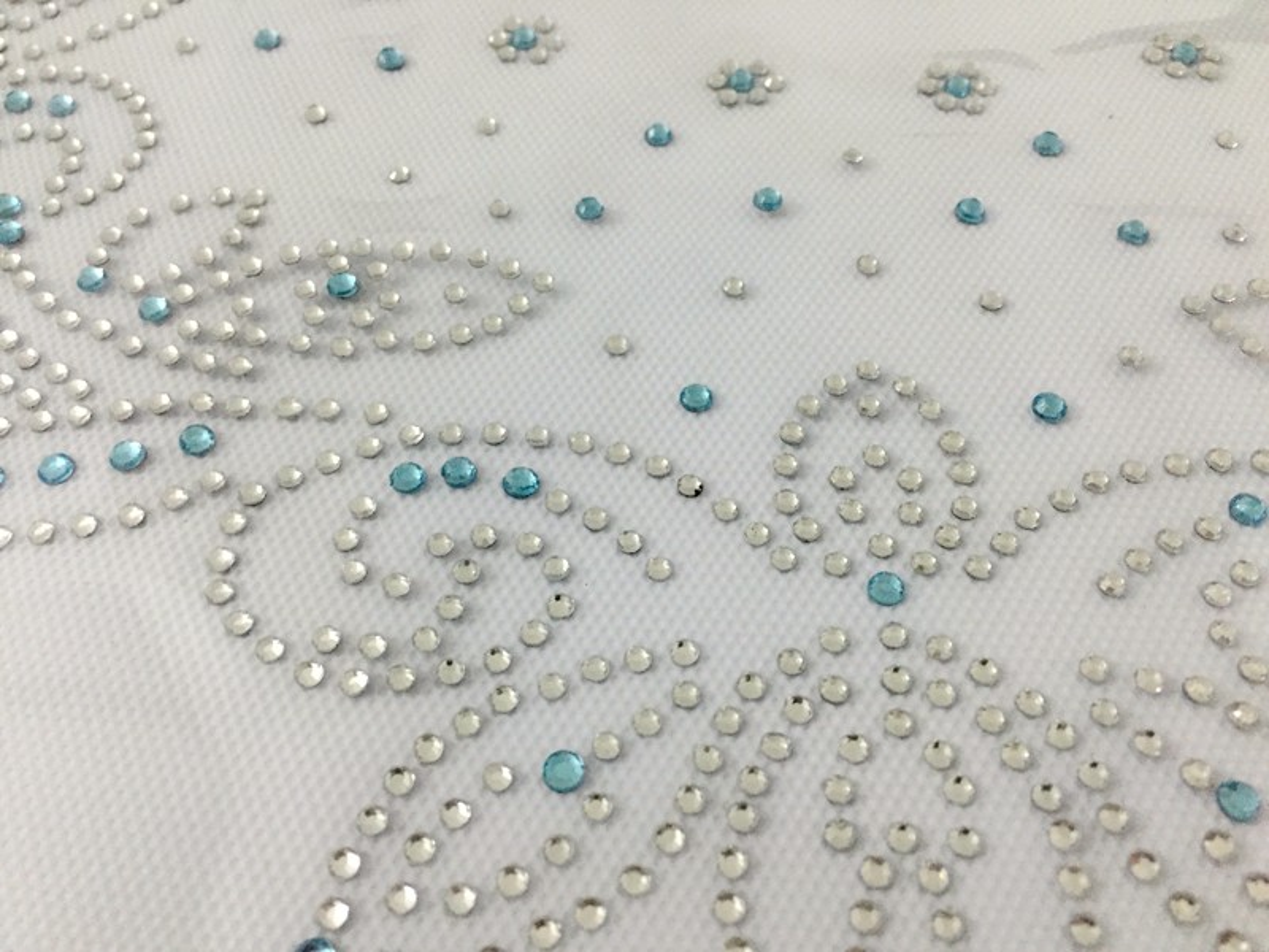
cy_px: 476
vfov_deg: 48.2
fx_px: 1063
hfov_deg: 61.7
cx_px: 634
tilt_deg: -56.4
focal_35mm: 29
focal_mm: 4.15
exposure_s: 1/20
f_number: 2.2
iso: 250
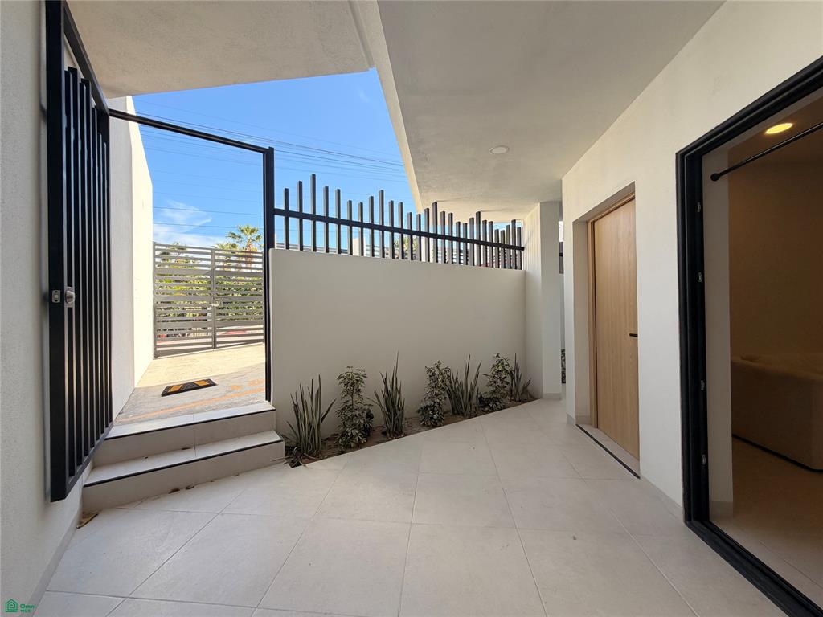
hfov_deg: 102.1
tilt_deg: -0.1
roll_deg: +1.1
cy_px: 308
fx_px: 333
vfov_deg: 85.7
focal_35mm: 14
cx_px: 412
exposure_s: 1/227
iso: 40
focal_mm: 2.22
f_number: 2.2
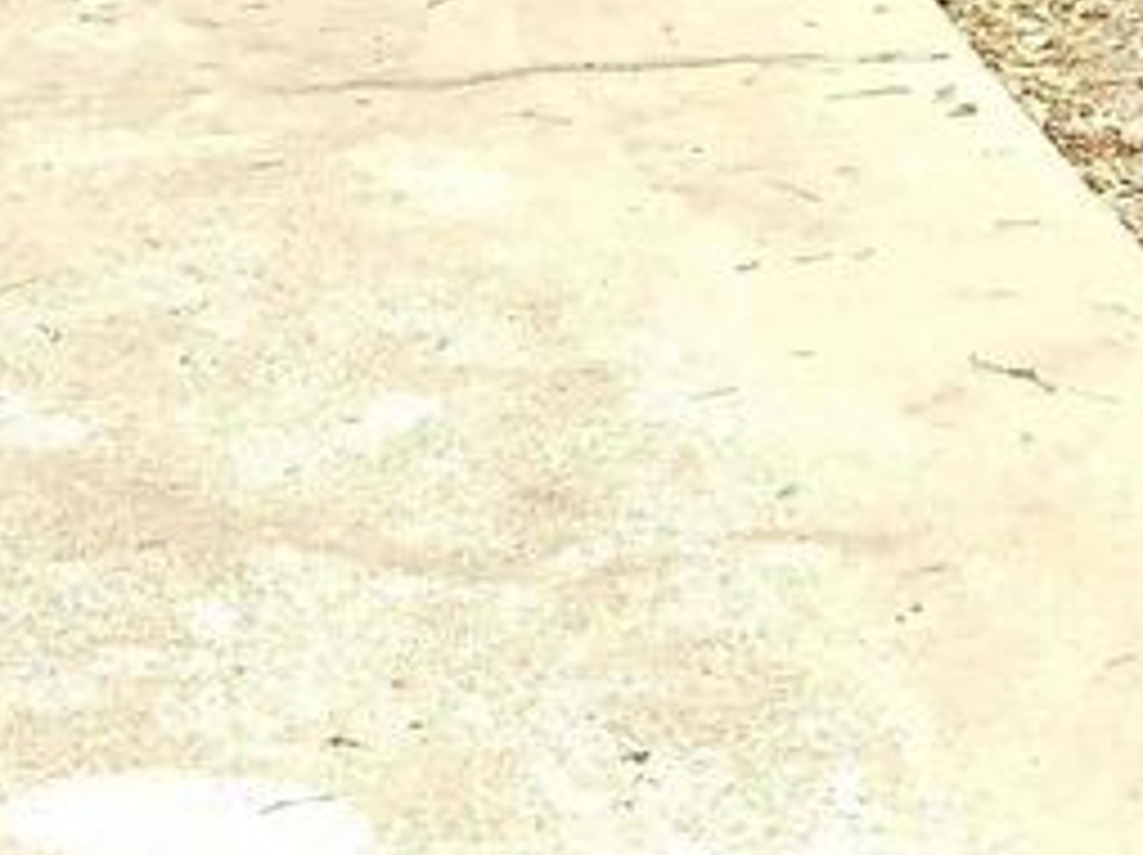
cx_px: 248
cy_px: -837
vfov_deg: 11.4
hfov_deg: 16.7
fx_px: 3860
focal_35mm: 117
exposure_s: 1/309
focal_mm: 3
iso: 16
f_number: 1.8
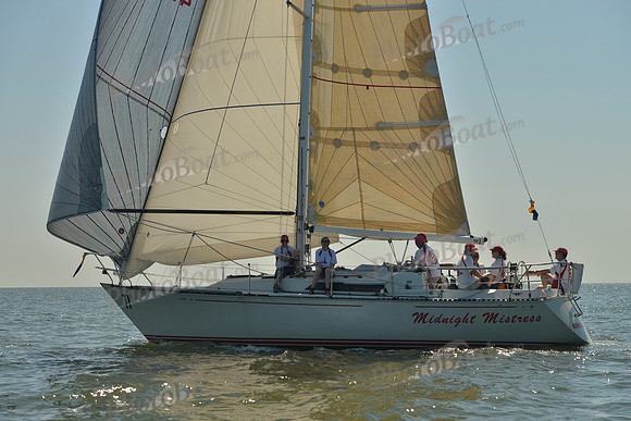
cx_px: 316
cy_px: 210
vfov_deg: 16.1
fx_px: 1490
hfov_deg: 23.9
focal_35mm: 85
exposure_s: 1/800
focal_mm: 85
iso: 200
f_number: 6.3
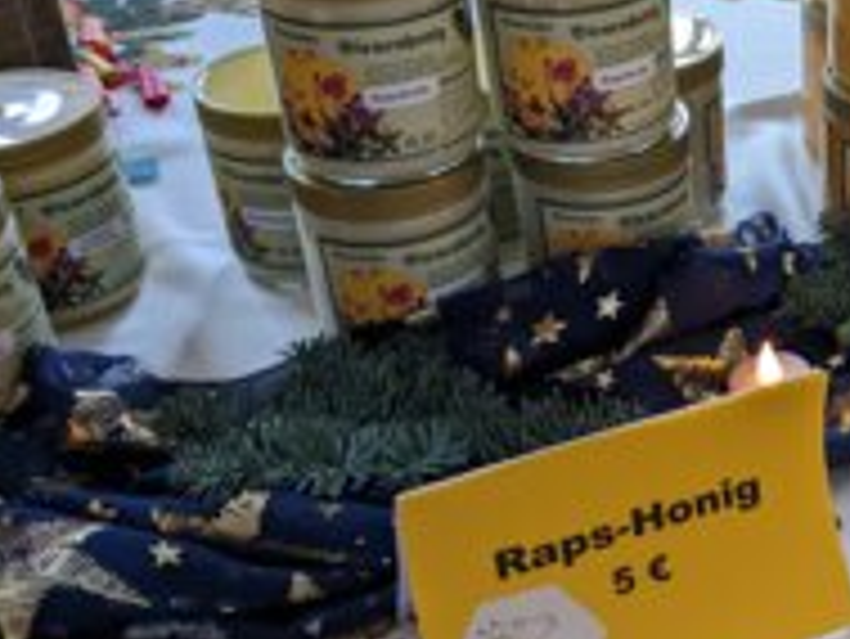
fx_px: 1401
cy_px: 274
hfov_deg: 30.7
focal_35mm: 57
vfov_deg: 25.7
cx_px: 895
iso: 229
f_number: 1.73
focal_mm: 4.38
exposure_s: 1/50
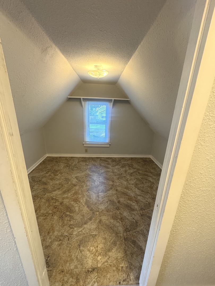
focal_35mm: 14
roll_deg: -1.6
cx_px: 108
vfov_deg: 102.1
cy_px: 143
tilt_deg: -16.9
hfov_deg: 85.7
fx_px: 116
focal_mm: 2.22
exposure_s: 1/60
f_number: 2.2
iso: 320
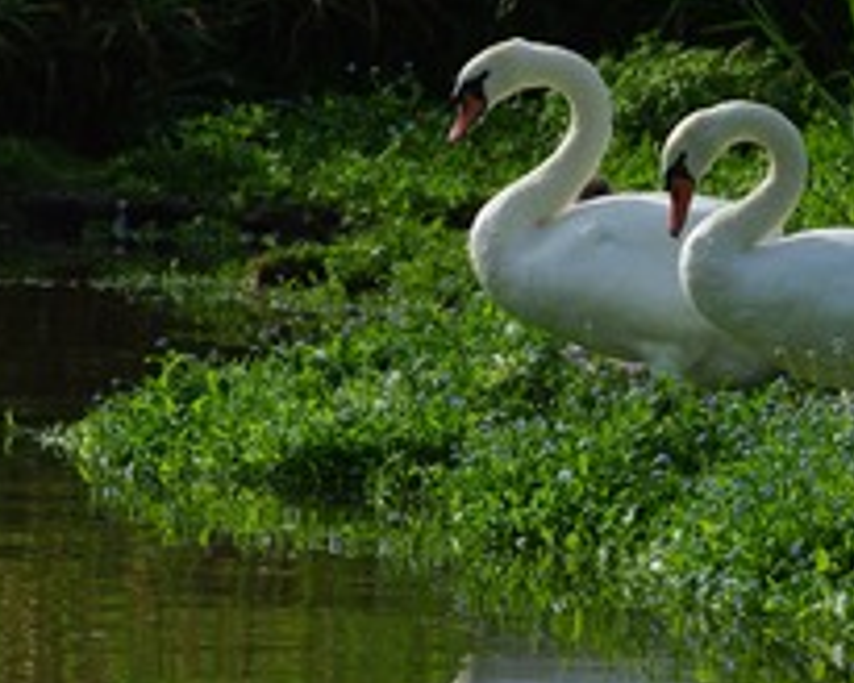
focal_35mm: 846
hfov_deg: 2.3
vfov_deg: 1.8
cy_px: 267
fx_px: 21383
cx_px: 654
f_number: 8
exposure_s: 1/750
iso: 200
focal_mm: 300
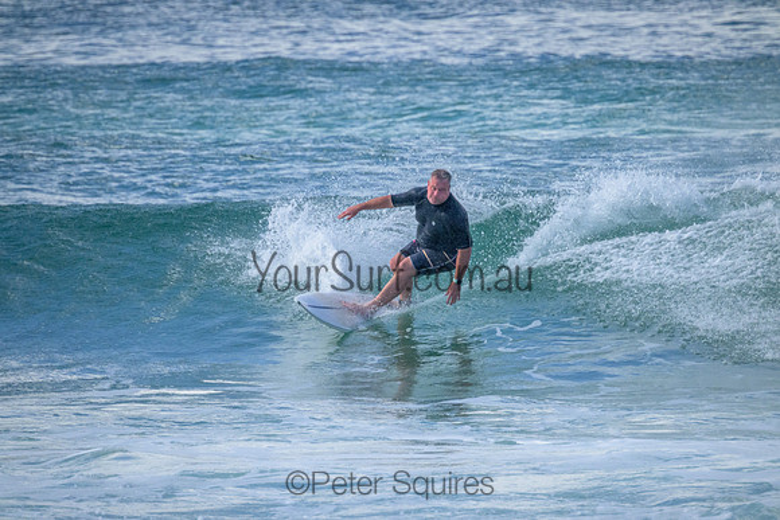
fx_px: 17337
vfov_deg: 1.7
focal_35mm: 800
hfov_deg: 2.6
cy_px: 260
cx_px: 390
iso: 3600
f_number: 11
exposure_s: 1/1250
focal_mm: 800
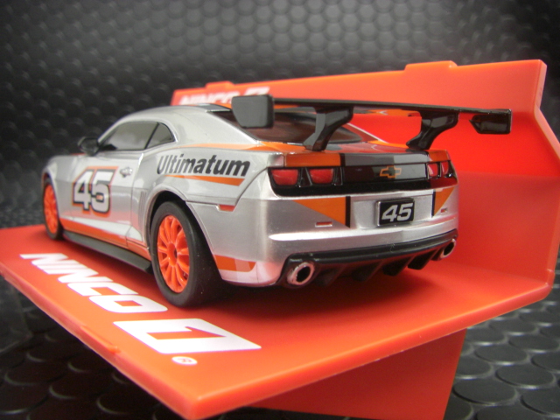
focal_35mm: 38
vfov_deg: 37.7
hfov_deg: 49.0
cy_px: 210
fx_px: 615
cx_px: 280
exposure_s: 1/15
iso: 200
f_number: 3.4
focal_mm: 6.3
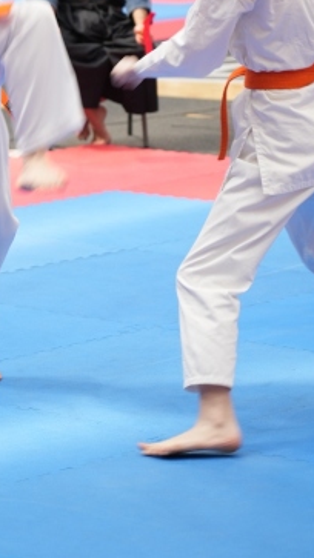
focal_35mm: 182
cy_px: 175
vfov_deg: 11.8
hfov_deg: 6.6
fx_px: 2696
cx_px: 20
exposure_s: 1/160
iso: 800
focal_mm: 105
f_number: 4
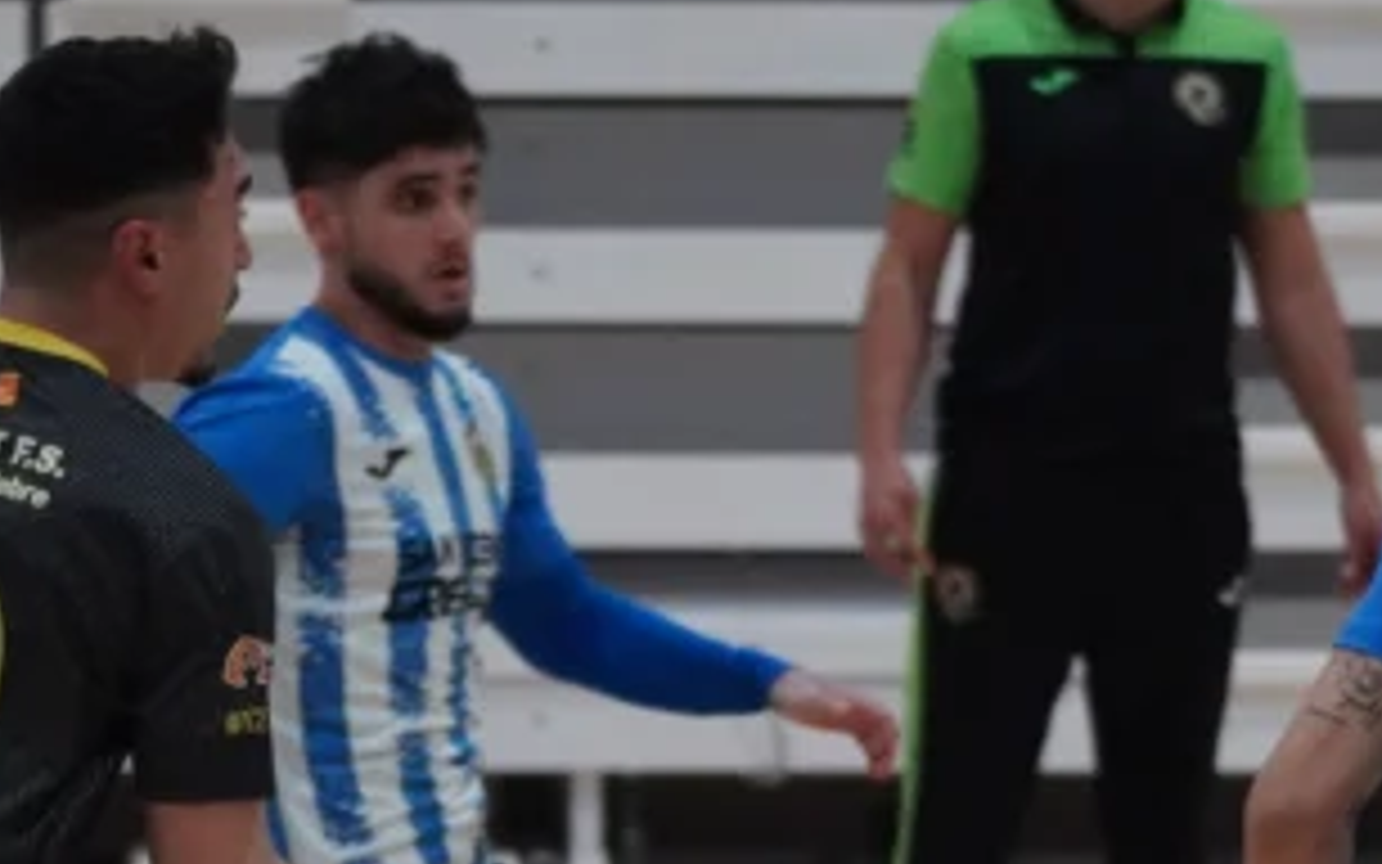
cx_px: 720
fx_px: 21483
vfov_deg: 2.3
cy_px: 1080
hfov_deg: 3.7
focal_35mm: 570
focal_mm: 149
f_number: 5.6
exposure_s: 1/640
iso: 6400
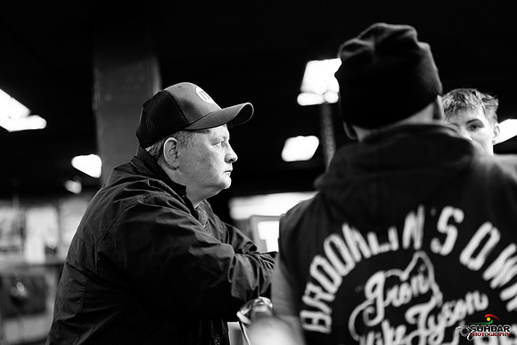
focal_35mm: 54
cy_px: 172
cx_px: 246
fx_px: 780
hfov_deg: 36.7
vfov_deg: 24.9
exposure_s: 1/250
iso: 800
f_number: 1.4
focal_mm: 50
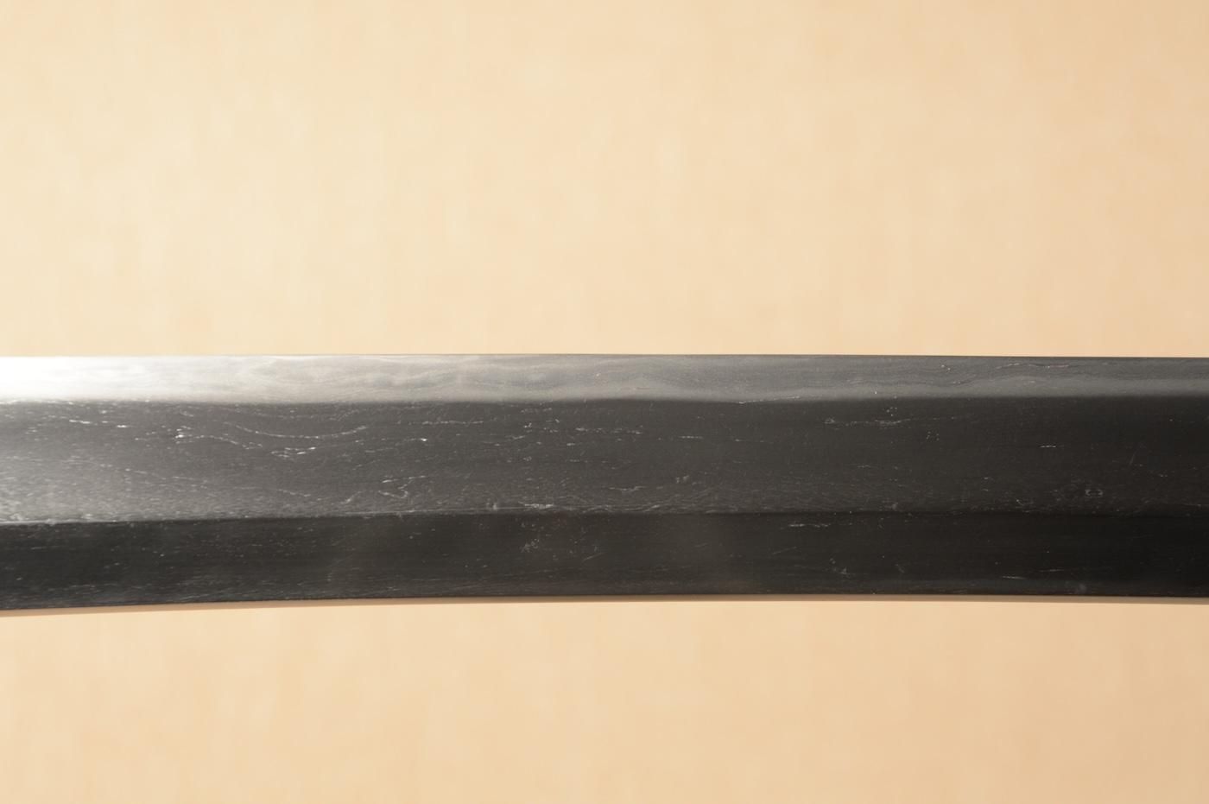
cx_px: 604
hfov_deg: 16.1
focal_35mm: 128
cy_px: 402
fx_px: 4278
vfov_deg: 10.7
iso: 400
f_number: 11
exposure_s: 1/1.6
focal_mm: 85
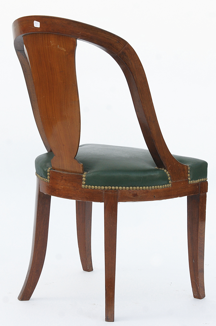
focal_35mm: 68
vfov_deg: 29.9
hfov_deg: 20.1
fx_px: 609
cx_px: 108
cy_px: 163
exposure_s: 1/125
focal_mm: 45
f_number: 7.1
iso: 400
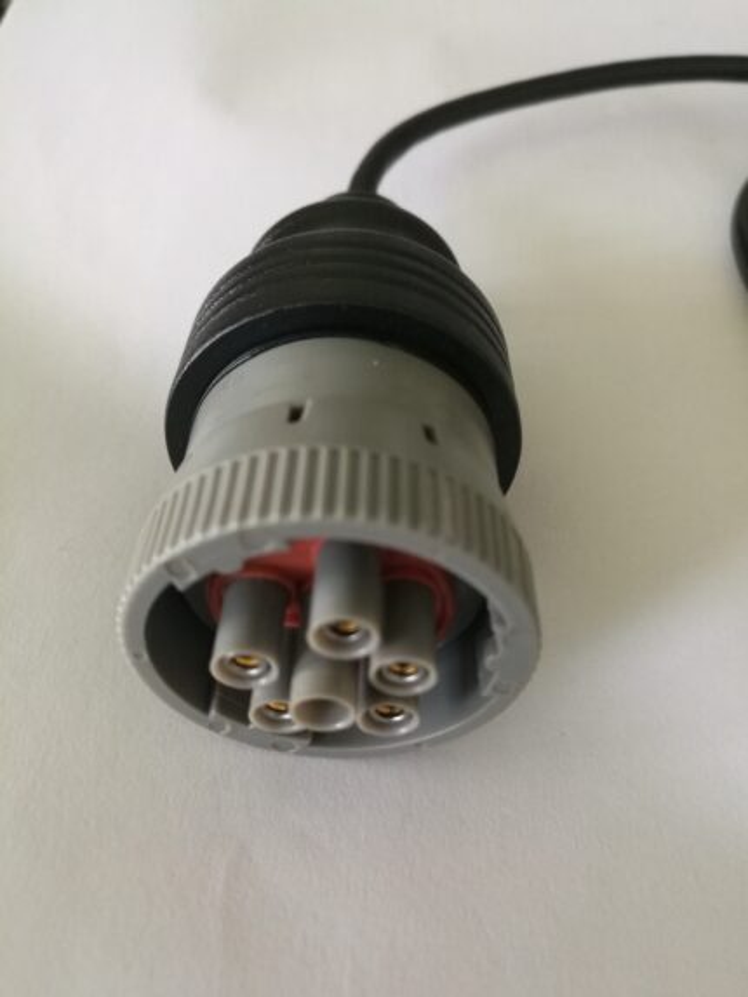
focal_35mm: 27
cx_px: 374
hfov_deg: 51.4
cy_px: 498
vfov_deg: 65.3
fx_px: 778
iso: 160
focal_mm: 4.04
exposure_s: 1/33.3
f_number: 2
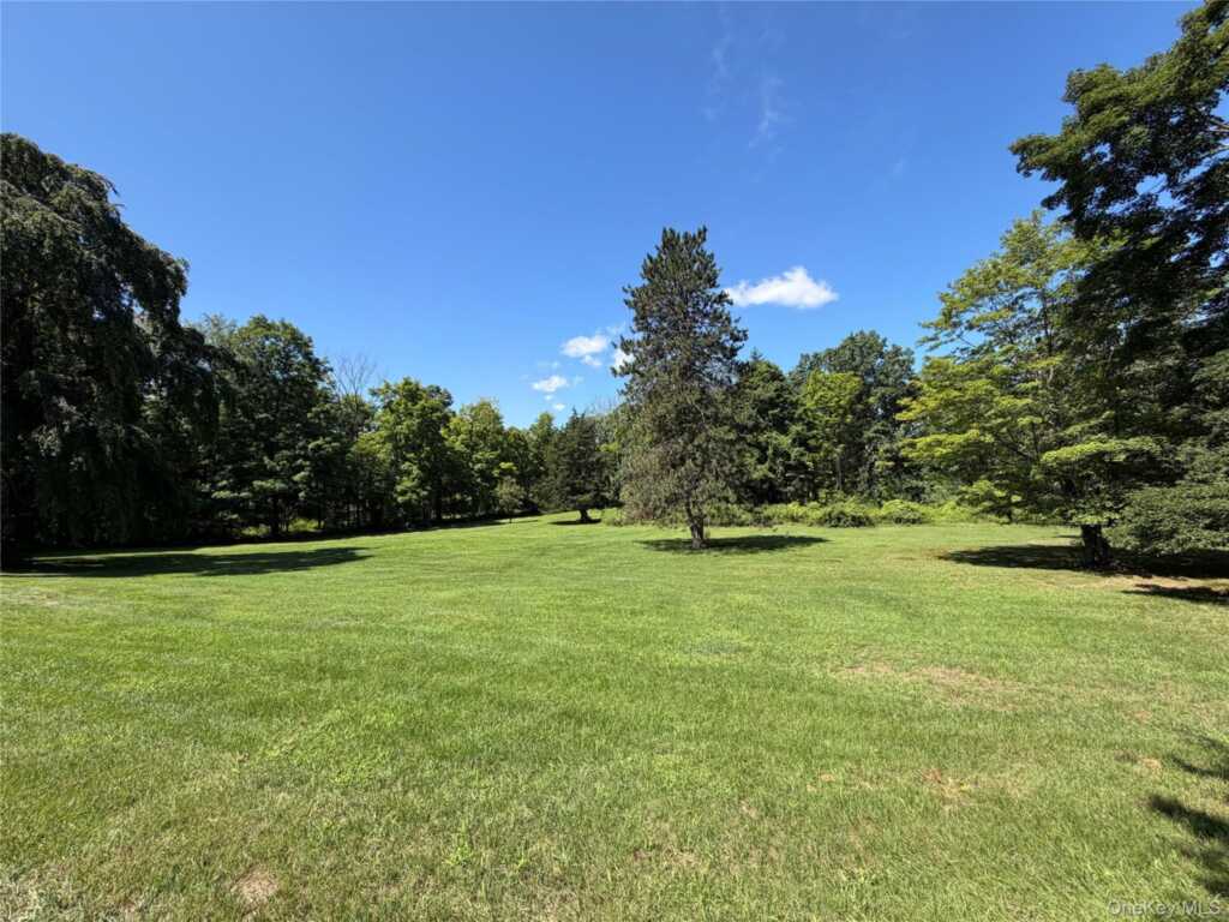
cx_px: 614
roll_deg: +2.5
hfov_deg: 102.1
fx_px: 497
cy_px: 461
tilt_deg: +0.4
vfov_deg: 85.7
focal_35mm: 14
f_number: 2.2
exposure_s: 1/770
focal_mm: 2.22
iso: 40
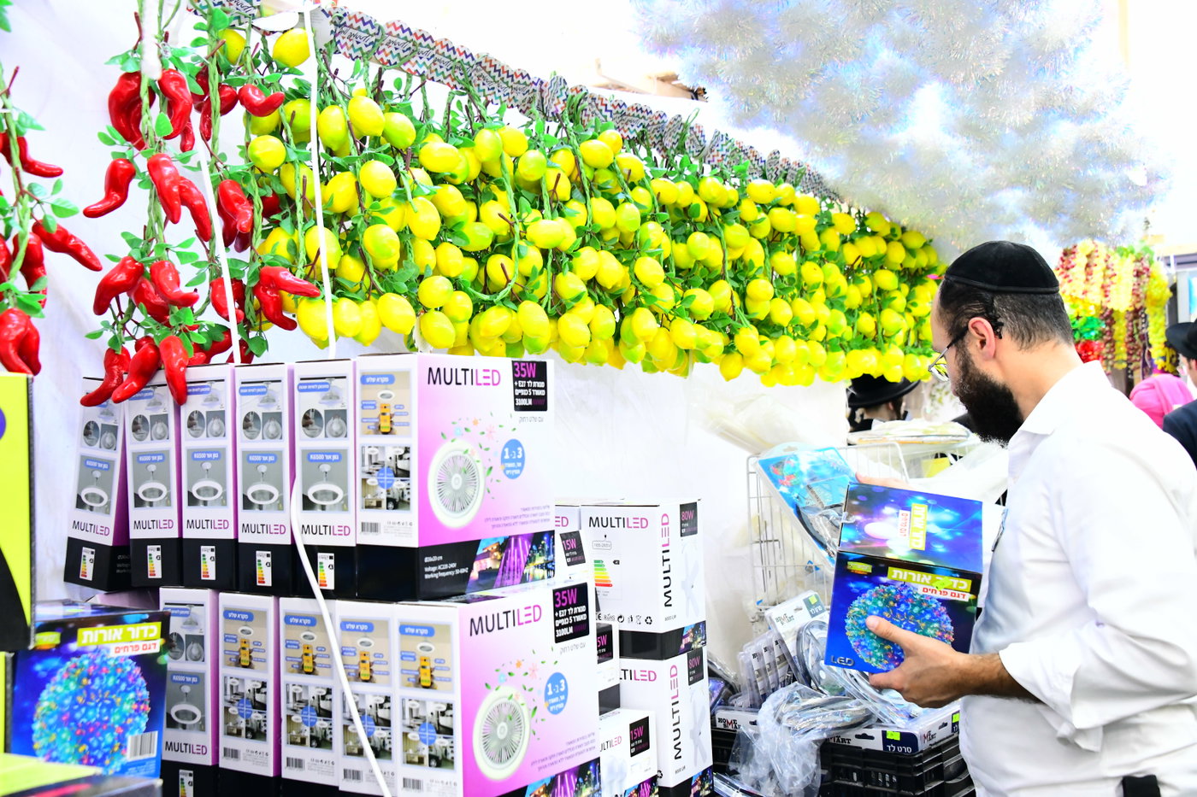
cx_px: 598
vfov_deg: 30.5
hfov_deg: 44.5
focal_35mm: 44
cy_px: 398
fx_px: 1463
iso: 4000
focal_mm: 44
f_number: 6.3
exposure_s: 1/250
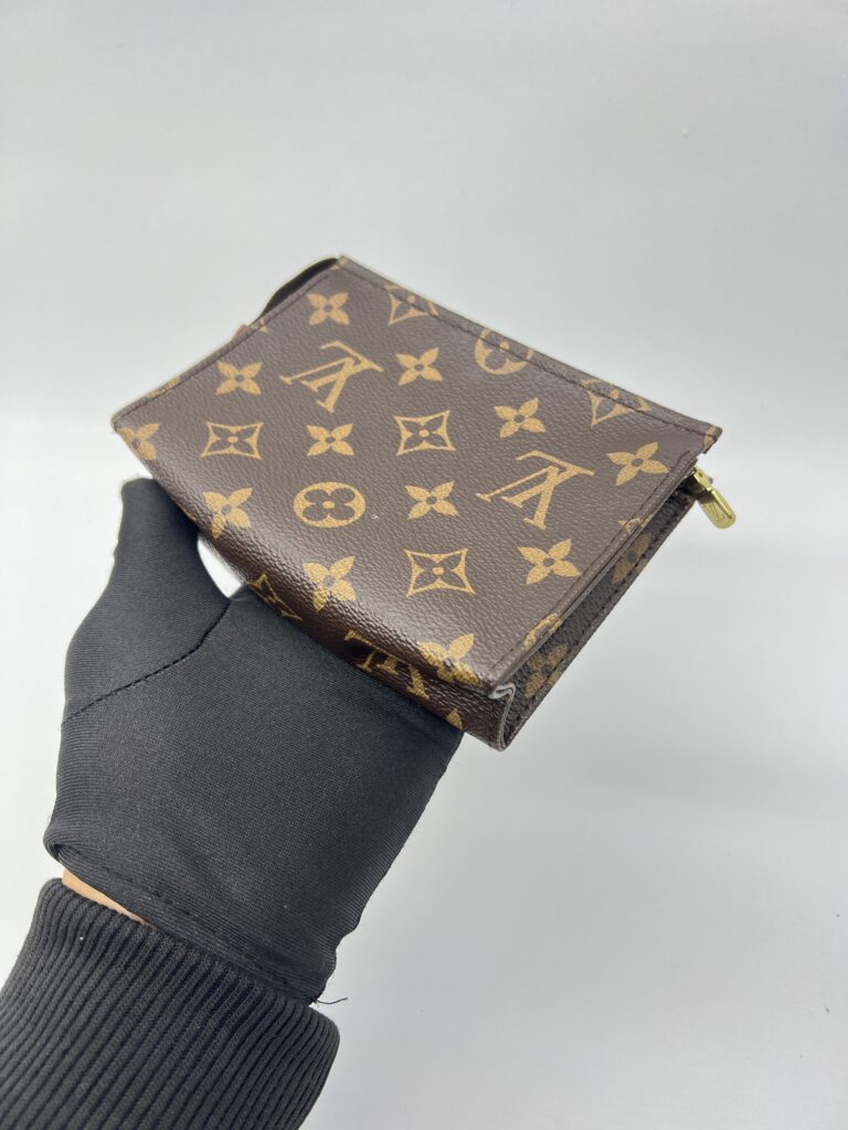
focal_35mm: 26
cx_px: 424
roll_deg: +4.8
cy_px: 565
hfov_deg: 53.1
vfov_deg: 67.3
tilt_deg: -43.7
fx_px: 849
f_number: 1.5
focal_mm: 5.7
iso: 64
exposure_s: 1/100
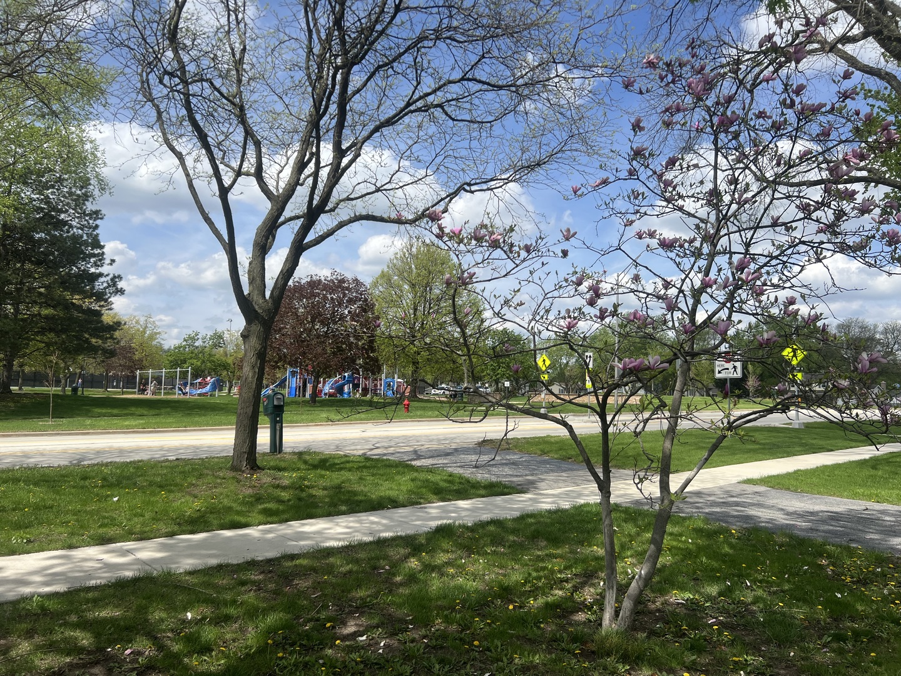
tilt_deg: +4.8
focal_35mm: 26
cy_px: 338
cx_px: 450
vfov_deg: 53.1
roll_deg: -1.3
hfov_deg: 67.3
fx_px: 677
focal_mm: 5.7
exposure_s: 1/4630
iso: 50
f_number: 1.5
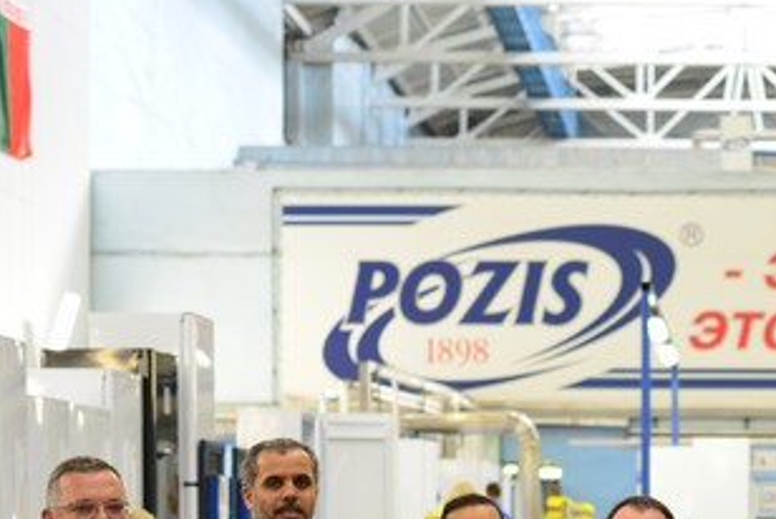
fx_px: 2201
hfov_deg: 19.3
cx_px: 828
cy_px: 602
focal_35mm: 102
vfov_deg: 13.1
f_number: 1.4
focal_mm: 35
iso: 400
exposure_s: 1/160
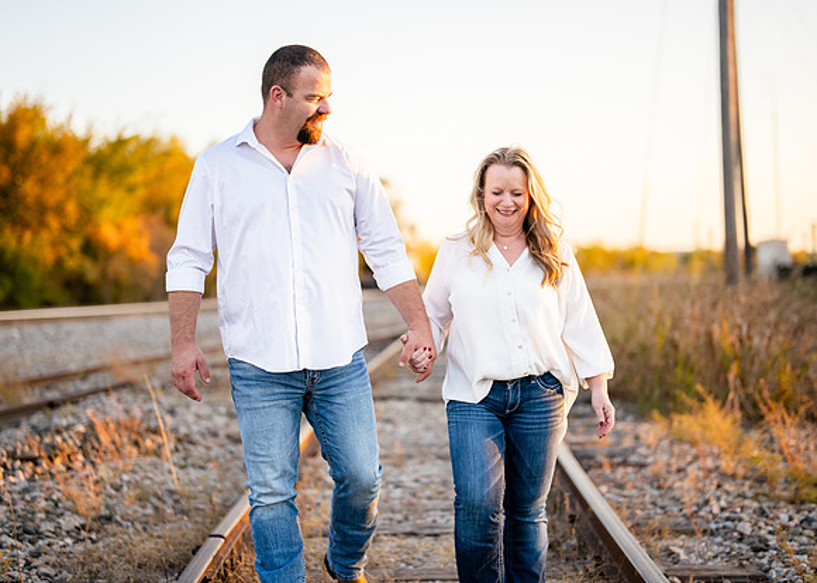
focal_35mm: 55
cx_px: 391
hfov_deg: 35.5
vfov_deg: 25.8
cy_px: 290
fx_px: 1275
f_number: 1.2
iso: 160
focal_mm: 50
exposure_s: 1/1600
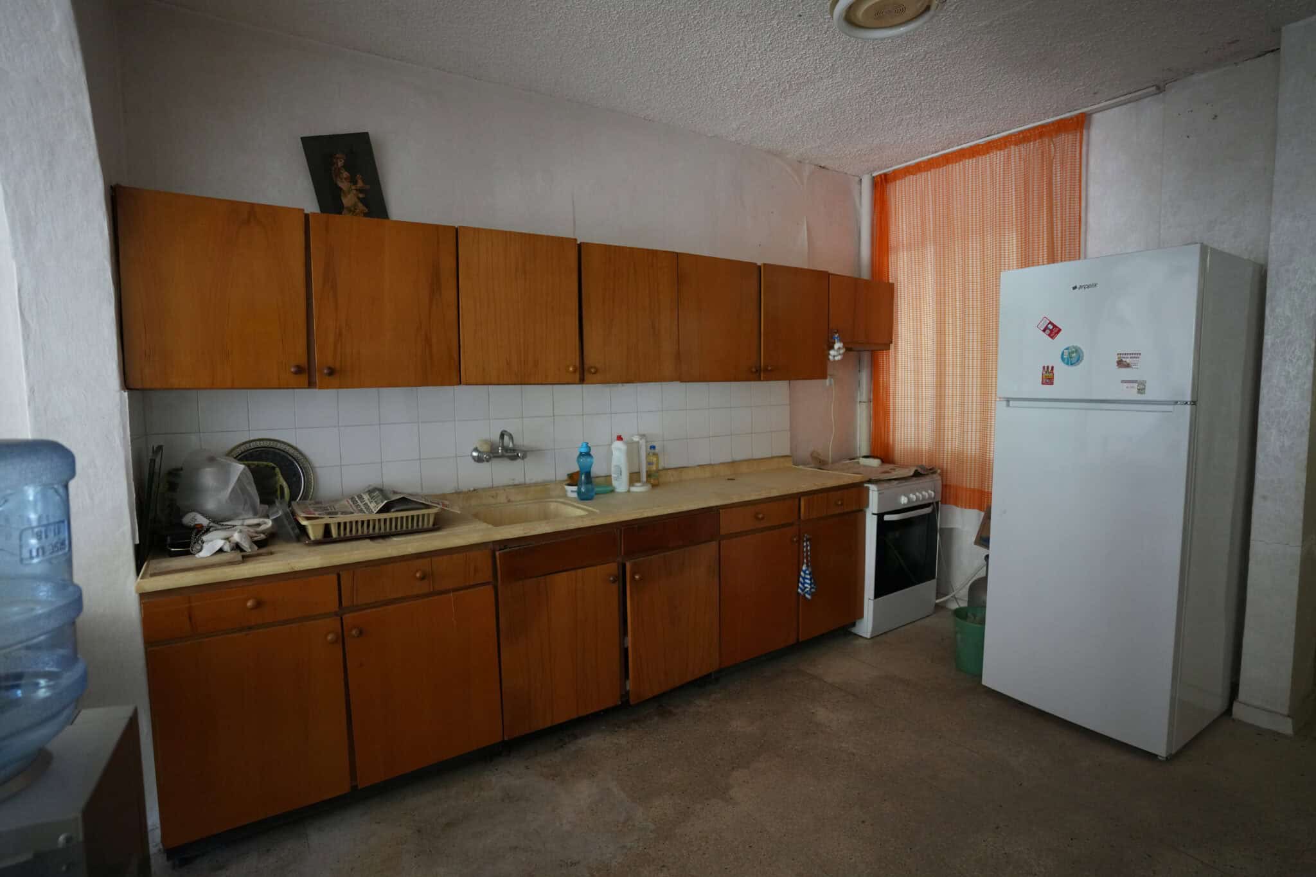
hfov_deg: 93.3
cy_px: 438
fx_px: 621
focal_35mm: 17
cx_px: 658
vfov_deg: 70.4
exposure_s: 1/160
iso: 3200
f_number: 2.8
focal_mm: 17
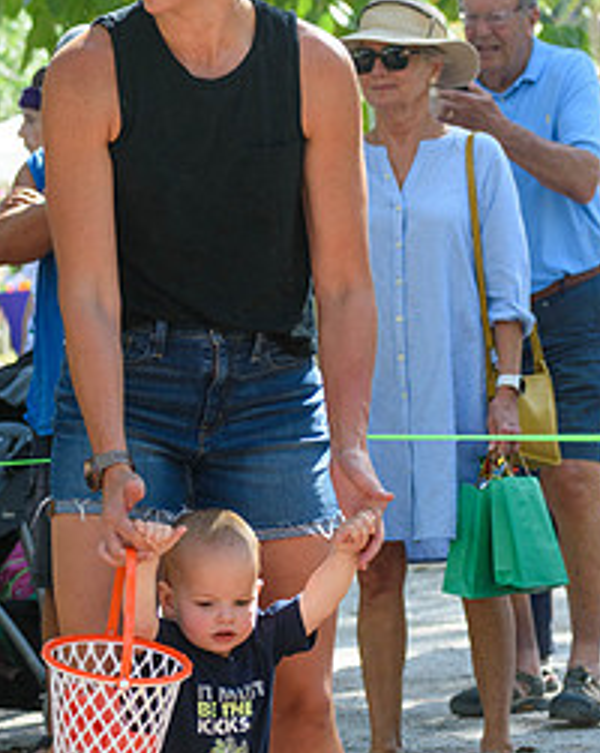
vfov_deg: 10.9
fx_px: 3938
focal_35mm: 177
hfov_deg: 8.7
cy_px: 429
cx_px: 174
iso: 400
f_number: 4.5
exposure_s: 1/320
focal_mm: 70
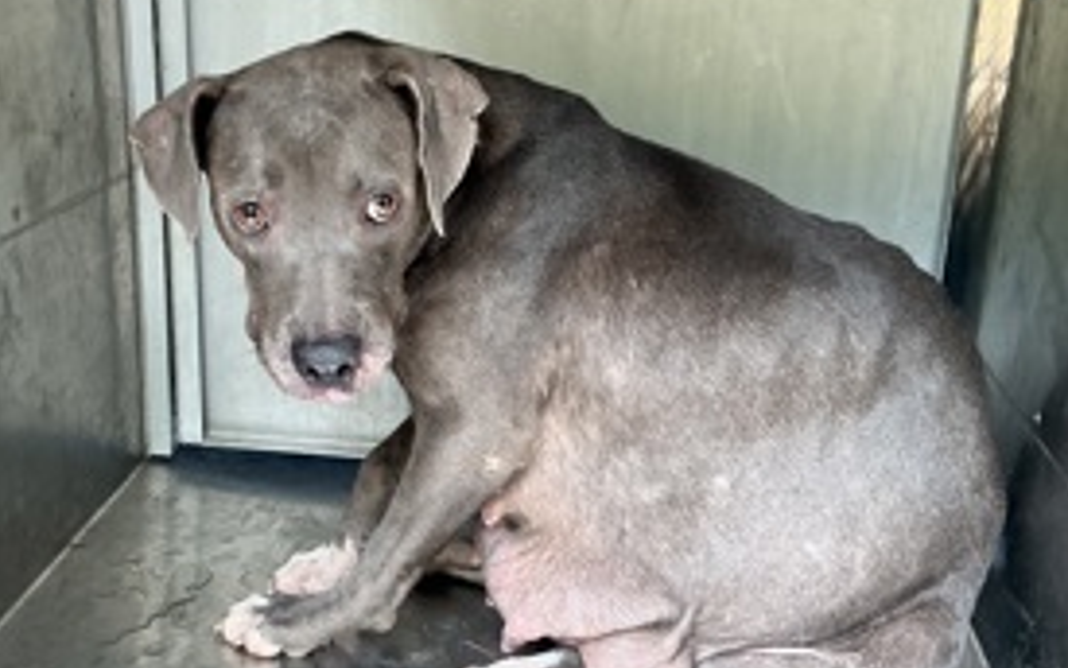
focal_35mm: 47
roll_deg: -2.9
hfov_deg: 42.0
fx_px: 1368
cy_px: 367
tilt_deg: -21.0
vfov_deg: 27.4
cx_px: 342
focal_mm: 3
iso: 64
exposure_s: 1/60
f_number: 1.8
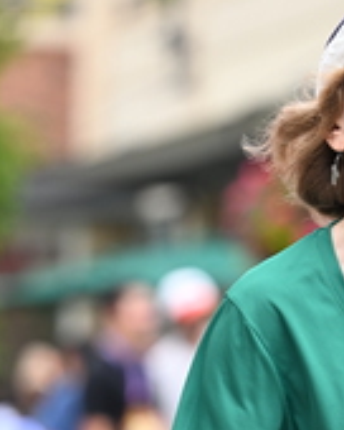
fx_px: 4454
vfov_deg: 5.5
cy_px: 347
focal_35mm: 350
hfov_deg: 4.4
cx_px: 292
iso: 640
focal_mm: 115
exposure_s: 1/1600
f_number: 2.8
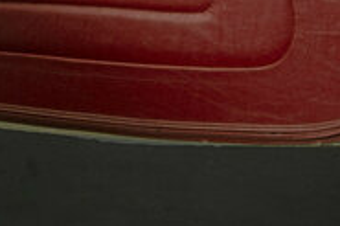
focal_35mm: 253
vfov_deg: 5.3
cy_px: -196
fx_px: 2387
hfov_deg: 7.9
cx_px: -213
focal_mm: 26
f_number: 25
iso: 250
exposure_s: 8
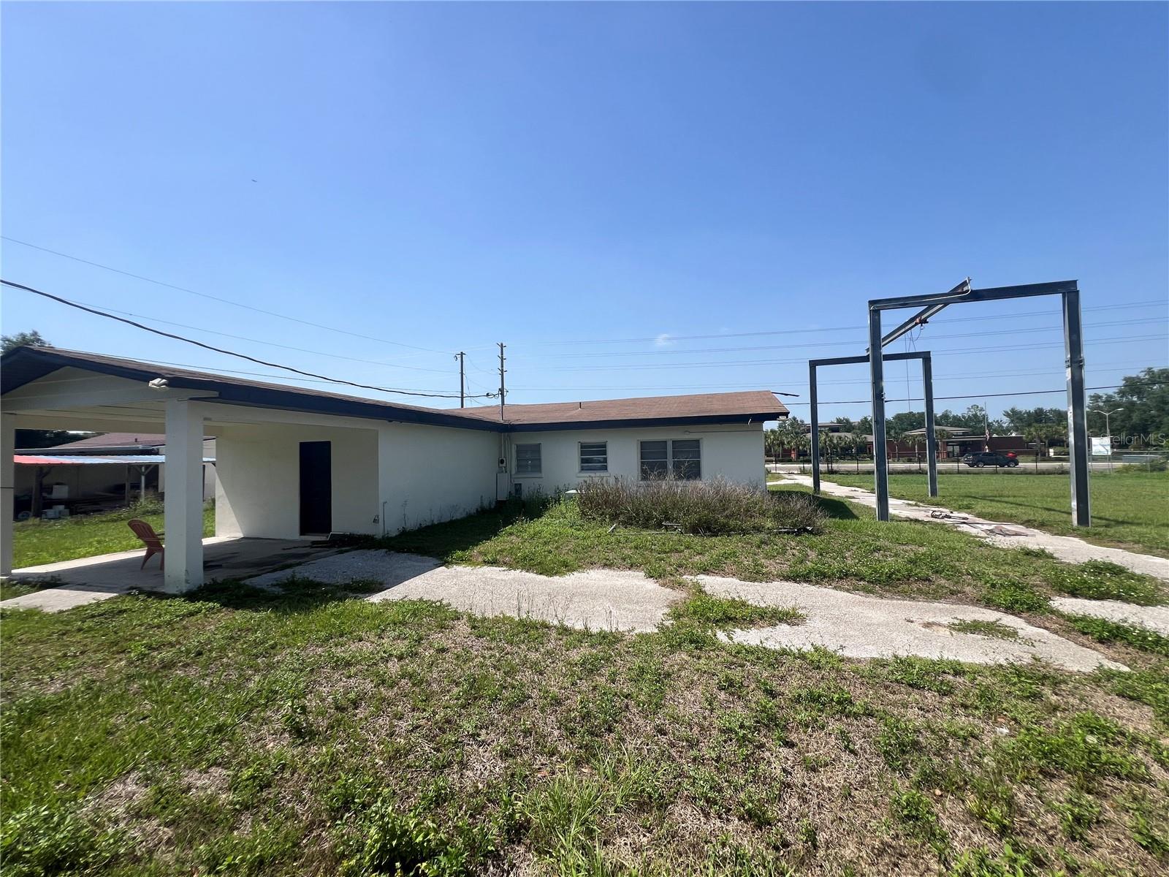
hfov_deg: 106.2
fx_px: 439
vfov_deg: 89.9
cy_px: 438
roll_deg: +1.7
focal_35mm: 13
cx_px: 584
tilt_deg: +3.0
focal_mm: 1.57
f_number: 1.8
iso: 32
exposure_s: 1/1783
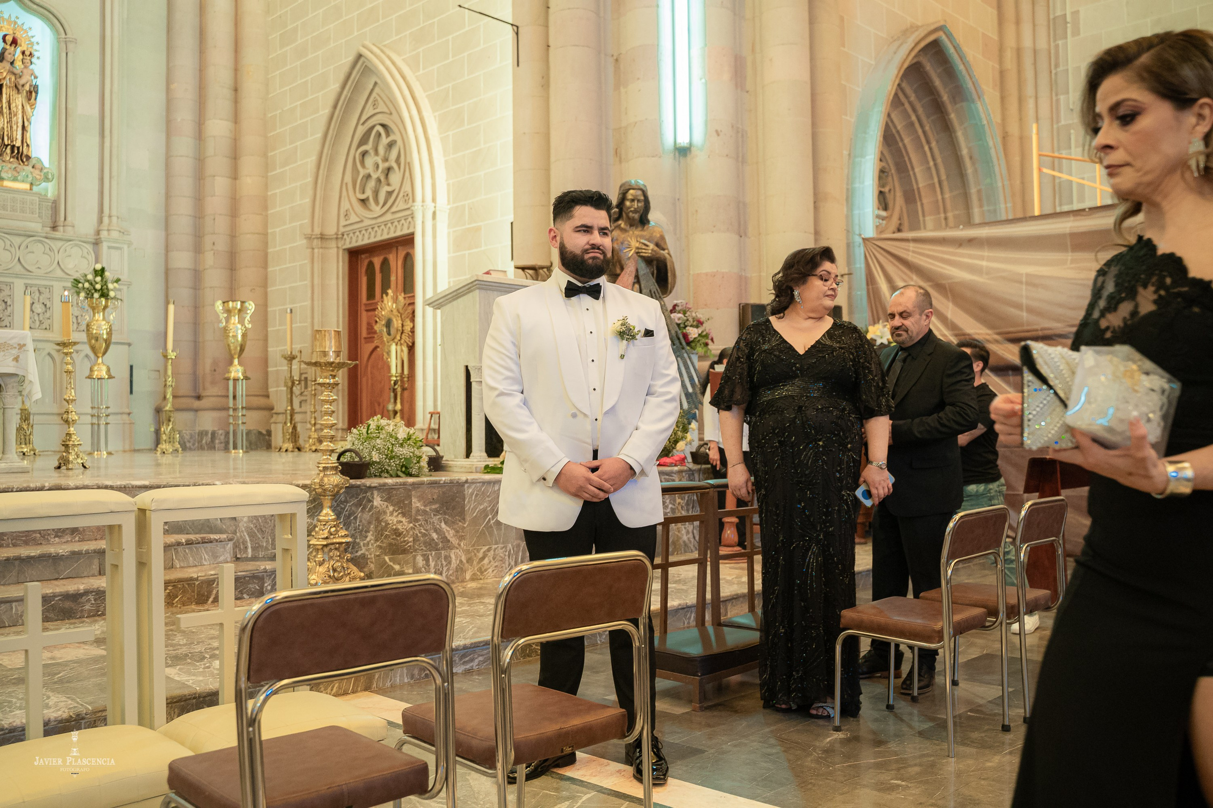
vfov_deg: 41.1
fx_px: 1078
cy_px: 404
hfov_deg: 58.7
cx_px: 606
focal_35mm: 32
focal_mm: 32
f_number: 4
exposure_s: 1/125
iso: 2000
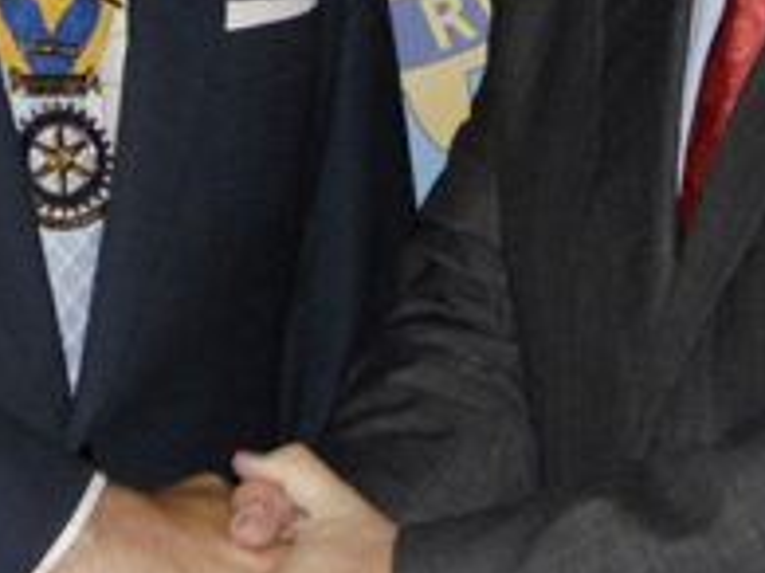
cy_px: -389
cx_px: 361
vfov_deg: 8.4
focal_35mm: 171
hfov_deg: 11.6
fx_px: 3777
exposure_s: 1/60
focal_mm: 30
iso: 500
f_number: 4.5
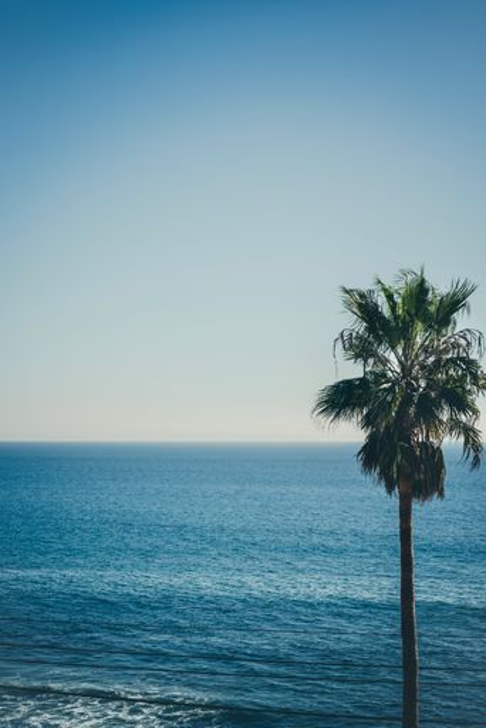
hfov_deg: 19.5
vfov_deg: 28.8
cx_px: 243
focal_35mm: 70
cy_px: 364
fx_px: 1415
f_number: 9
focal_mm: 70
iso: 100
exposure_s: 1/400
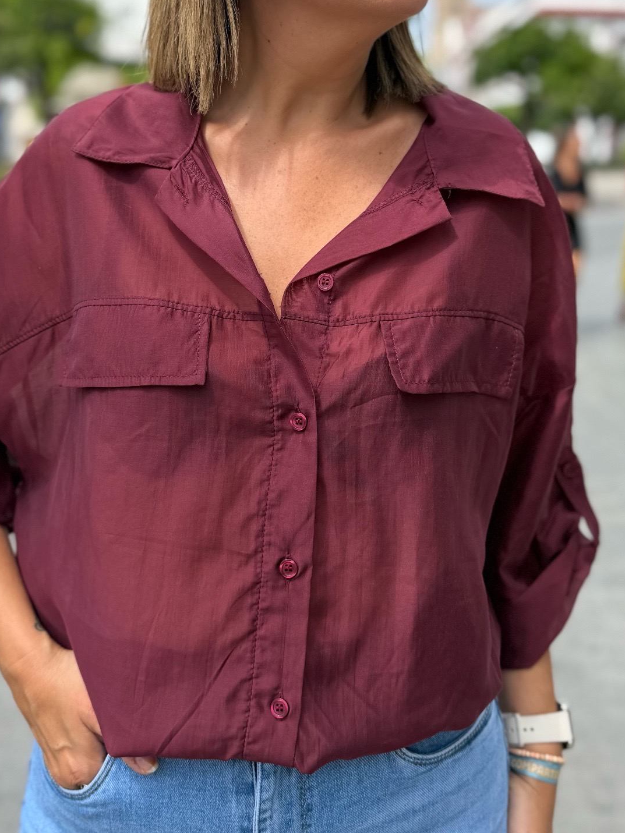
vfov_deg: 45.1
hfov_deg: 35.1
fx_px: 987
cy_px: 281
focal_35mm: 41
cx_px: 286
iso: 80
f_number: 1.78
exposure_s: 1/2232
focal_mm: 6.76
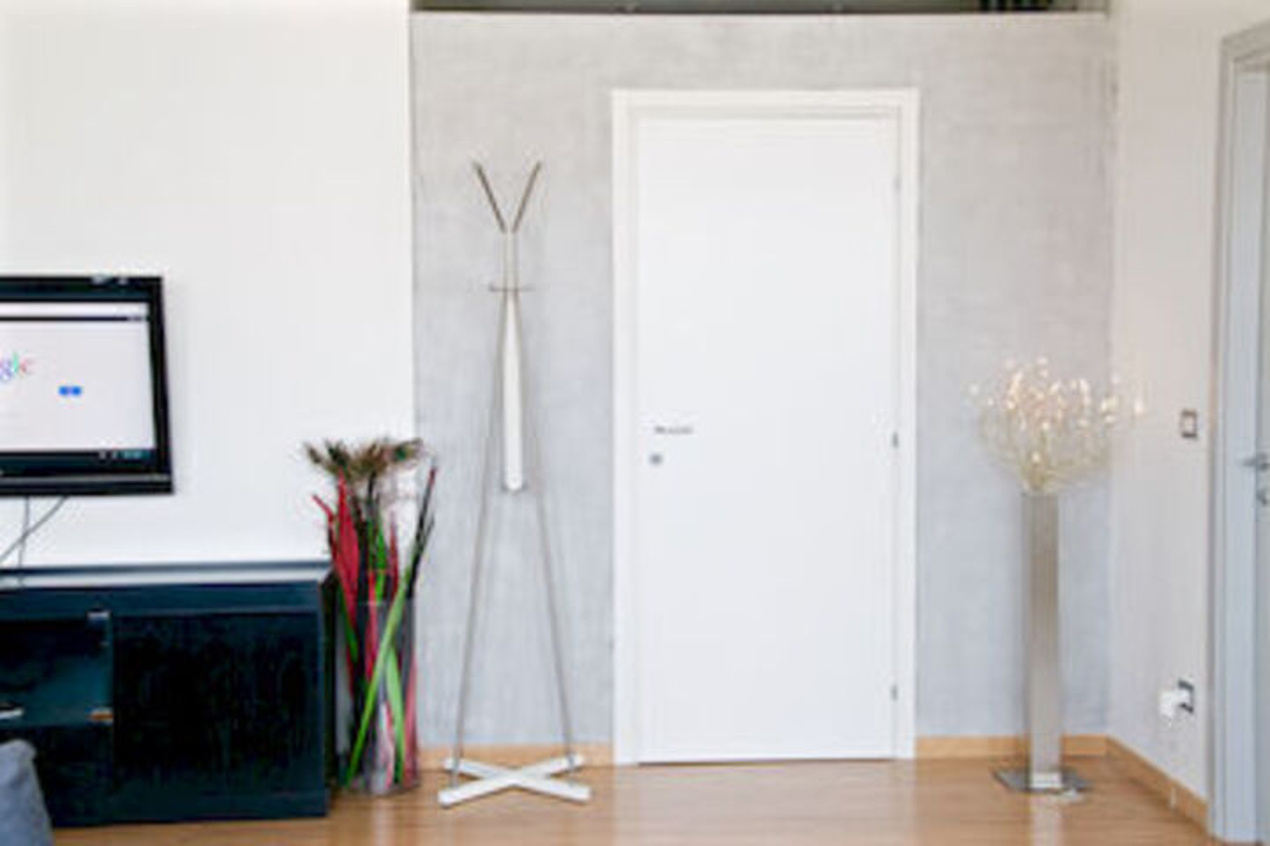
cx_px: 635
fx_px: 1693
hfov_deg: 41.1
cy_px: 423
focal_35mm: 48
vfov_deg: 28.1
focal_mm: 32
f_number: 6.3
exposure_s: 1/40
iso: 200
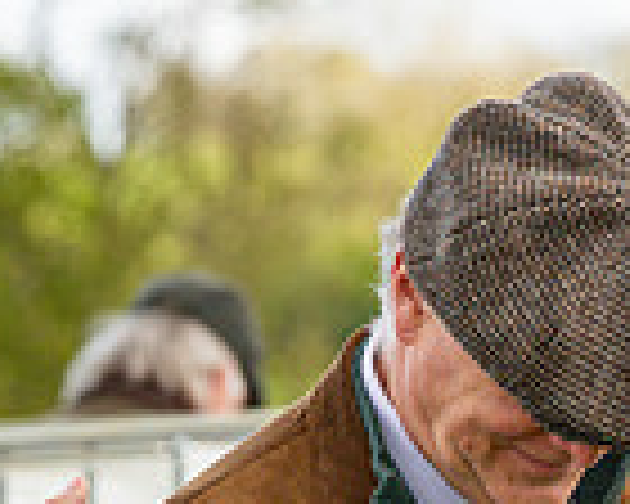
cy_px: 904
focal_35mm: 539
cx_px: 456
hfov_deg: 3.6
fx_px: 10050
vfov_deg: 2.9
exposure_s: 1/800
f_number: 5
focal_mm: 119
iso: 400
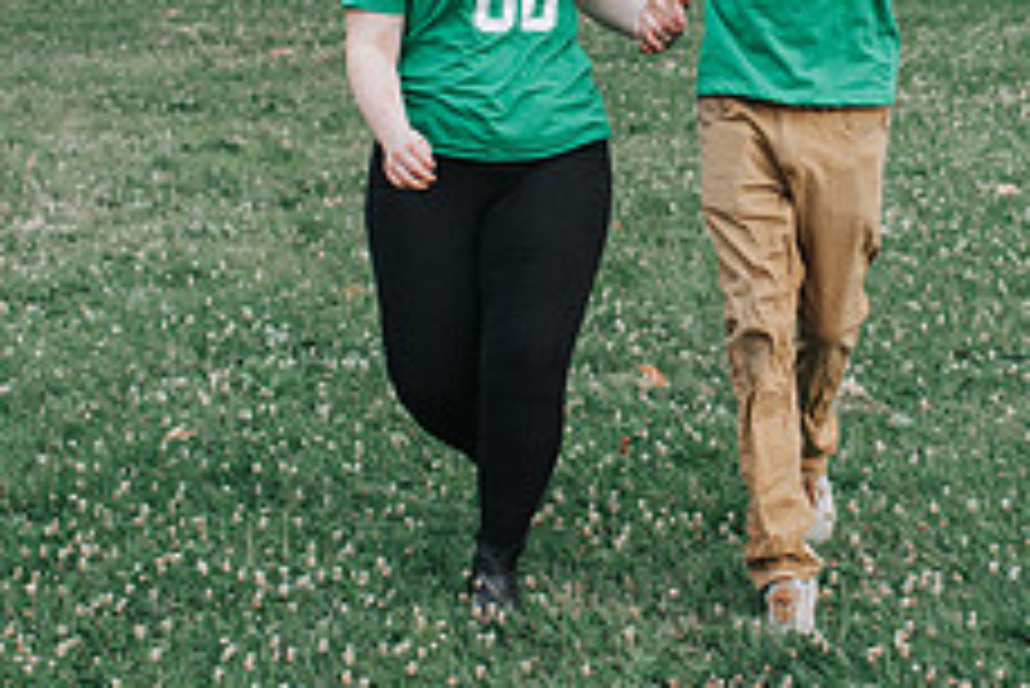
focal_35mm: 89
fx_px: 2548
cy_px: 7
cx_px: 644
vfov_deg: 15.1
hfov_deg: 22.8
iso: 800
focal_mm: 35
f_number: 3.2
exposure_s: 1/1000
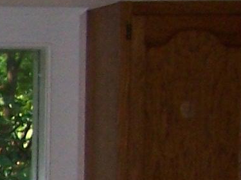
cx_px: -495
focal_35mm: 275
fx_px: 1914
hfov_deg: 6.5
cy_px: 425
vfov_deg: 5.2
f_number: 2.8
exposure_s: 1/60
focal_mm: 6.7
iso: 140
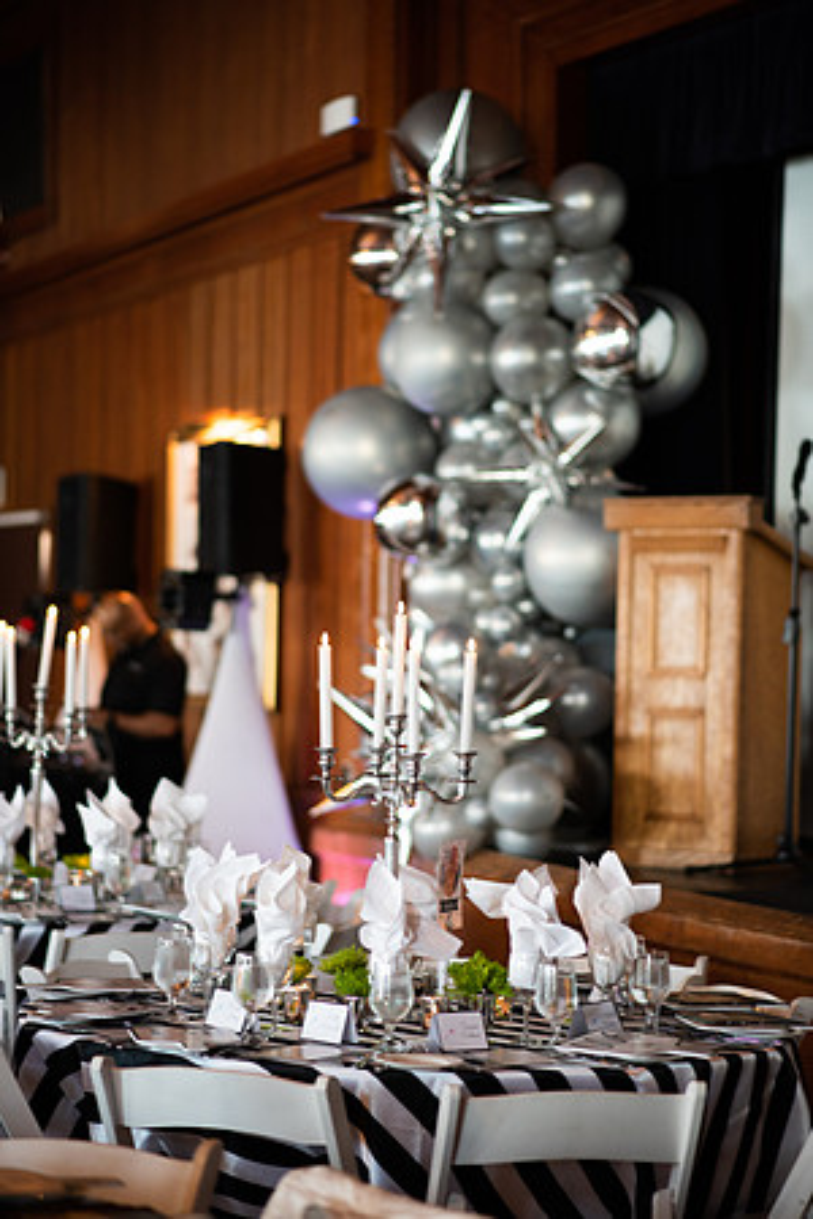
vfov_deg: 23.9
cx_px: 406
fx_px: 2879
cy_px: 610
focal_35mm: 85
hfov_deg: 16.1
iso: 640
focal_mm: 85
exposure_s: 1/100
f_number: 2
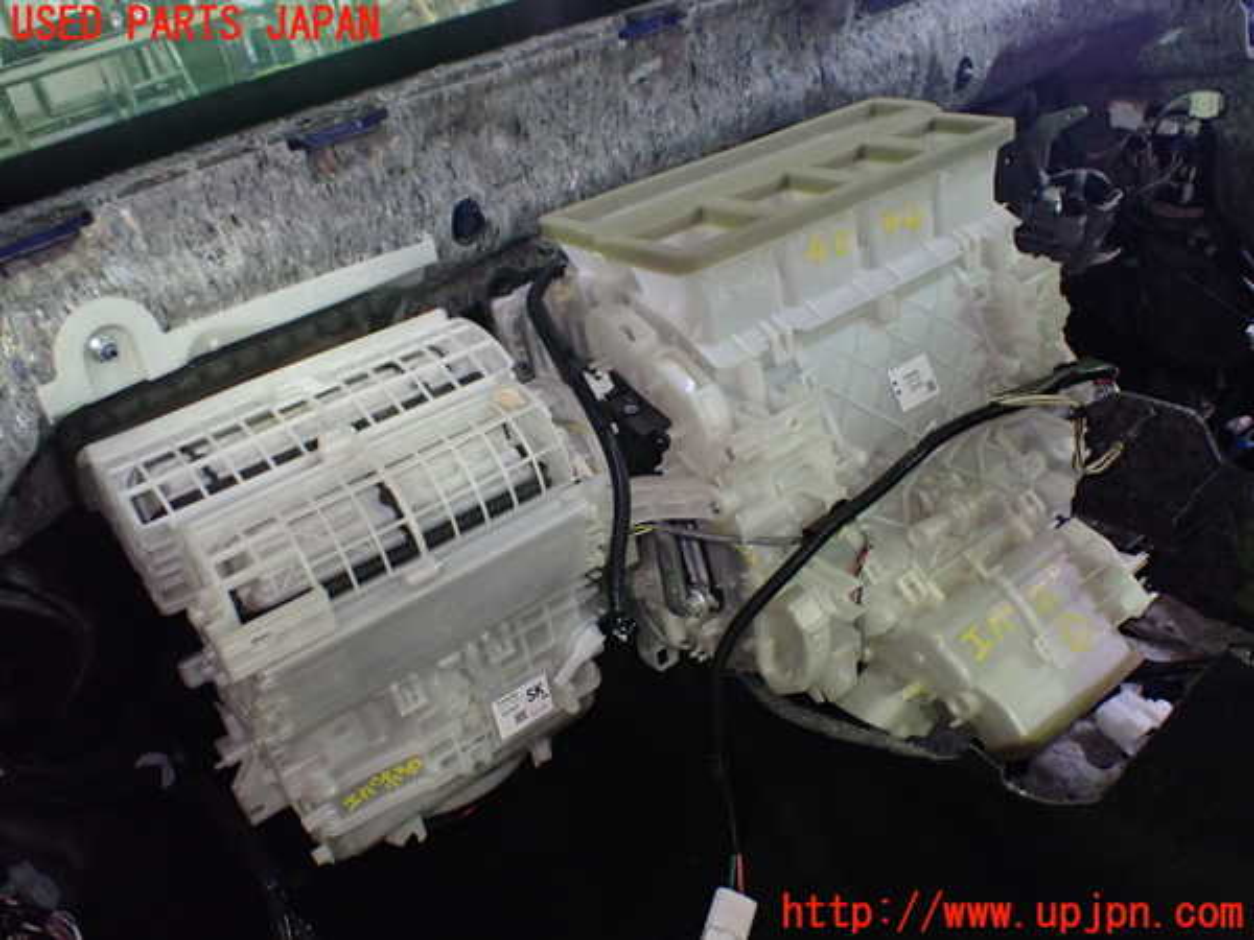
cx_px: 627
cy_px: 470
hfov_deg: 60.0
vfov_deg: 46.8
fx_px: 1087
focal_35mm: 30
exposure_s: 1/40
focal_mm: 5.4
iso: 800
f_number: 2.3
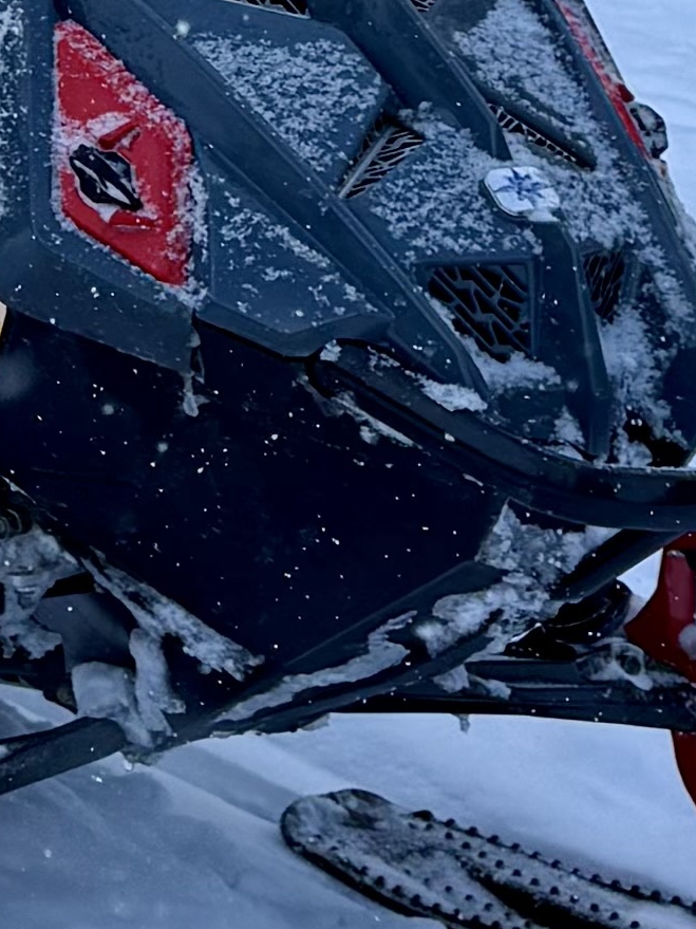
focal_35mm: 156
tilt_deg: +2.0
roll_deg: -0.8
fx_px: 4183
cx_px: -268
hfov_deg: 9.3
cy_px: -723
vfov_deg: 11.7
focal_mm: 6.76
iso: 80
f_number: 1.78
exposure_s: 1/1091
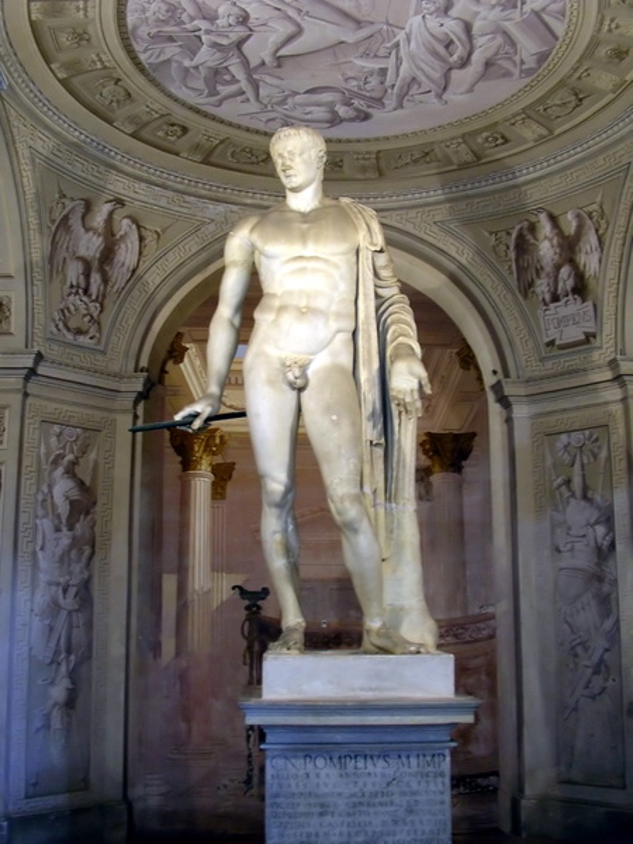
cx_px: 316
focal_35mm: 38
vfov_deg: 49.0
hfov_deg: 37.7
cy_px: 422
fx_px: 927
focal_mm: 5.8
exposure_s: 1/8
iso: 125
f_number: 2.9
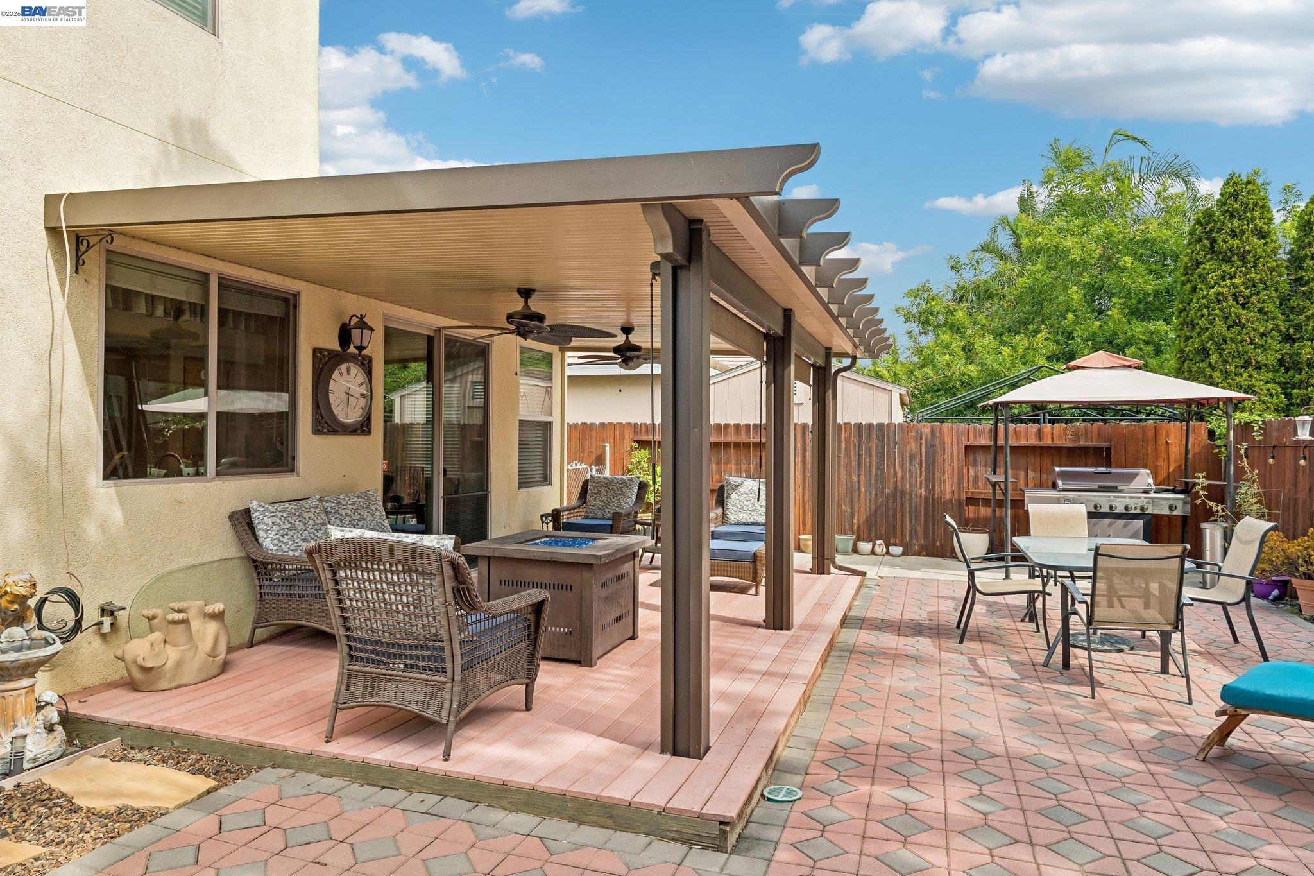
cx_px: 657
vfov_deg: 57.2
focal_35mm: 22
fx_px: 803
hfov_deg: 78.6
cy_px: 438
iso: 400
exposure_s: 1/125
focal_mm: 22
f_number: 8
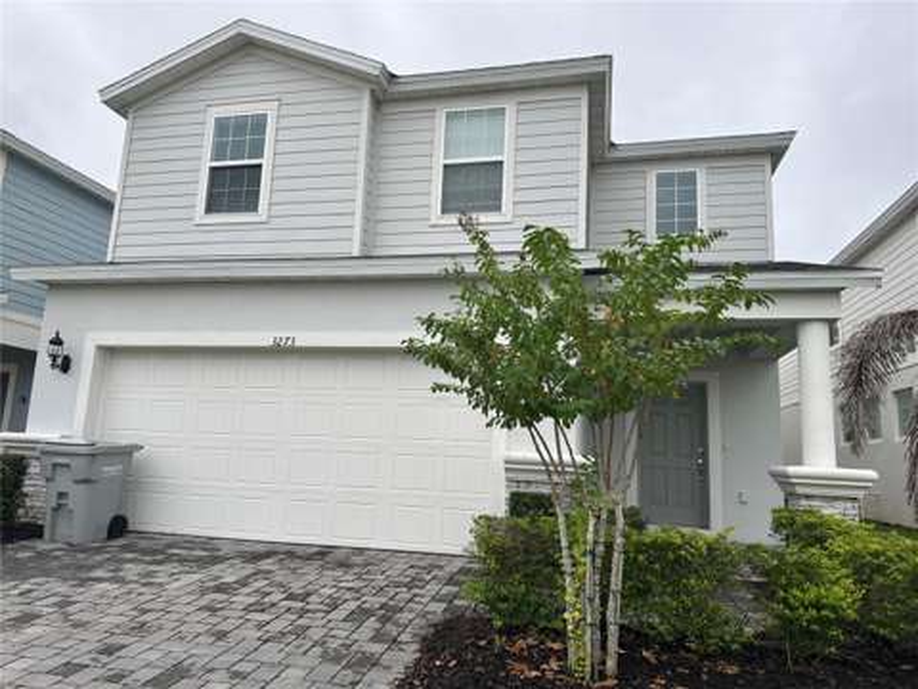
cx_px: 459
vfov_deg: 56.8
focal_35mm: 24
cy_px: 344
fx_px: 636
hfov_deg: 71.6
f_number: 1.78
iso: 80
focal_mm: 6.86
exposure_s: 1/503
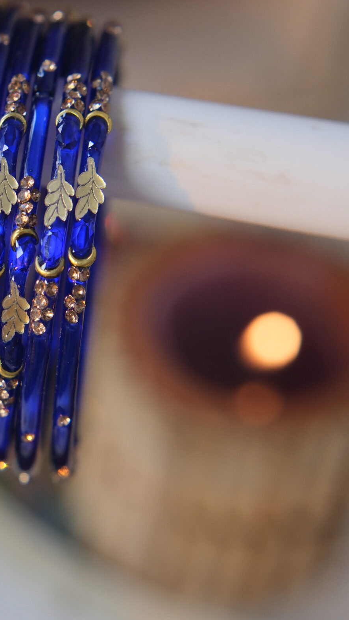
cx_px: -72
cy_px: 285
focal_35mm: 85
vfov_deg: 25.0
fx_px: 1399
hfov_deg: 13.8
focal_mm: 33
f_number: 3.2
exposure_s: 1/125
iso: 640
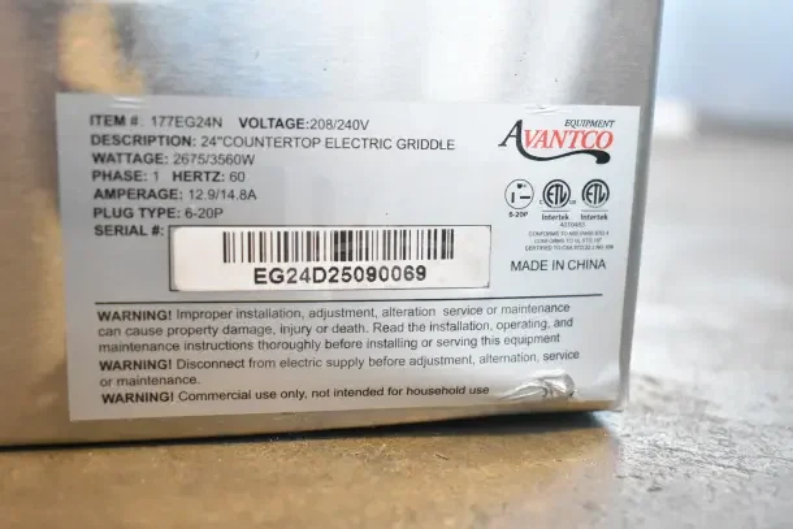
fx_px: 958
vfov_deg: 30.9
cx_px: 396
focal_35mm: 44
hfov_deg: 45.0
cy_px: 264
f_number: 4.2
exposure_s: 1/50
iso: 3600
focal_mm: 29
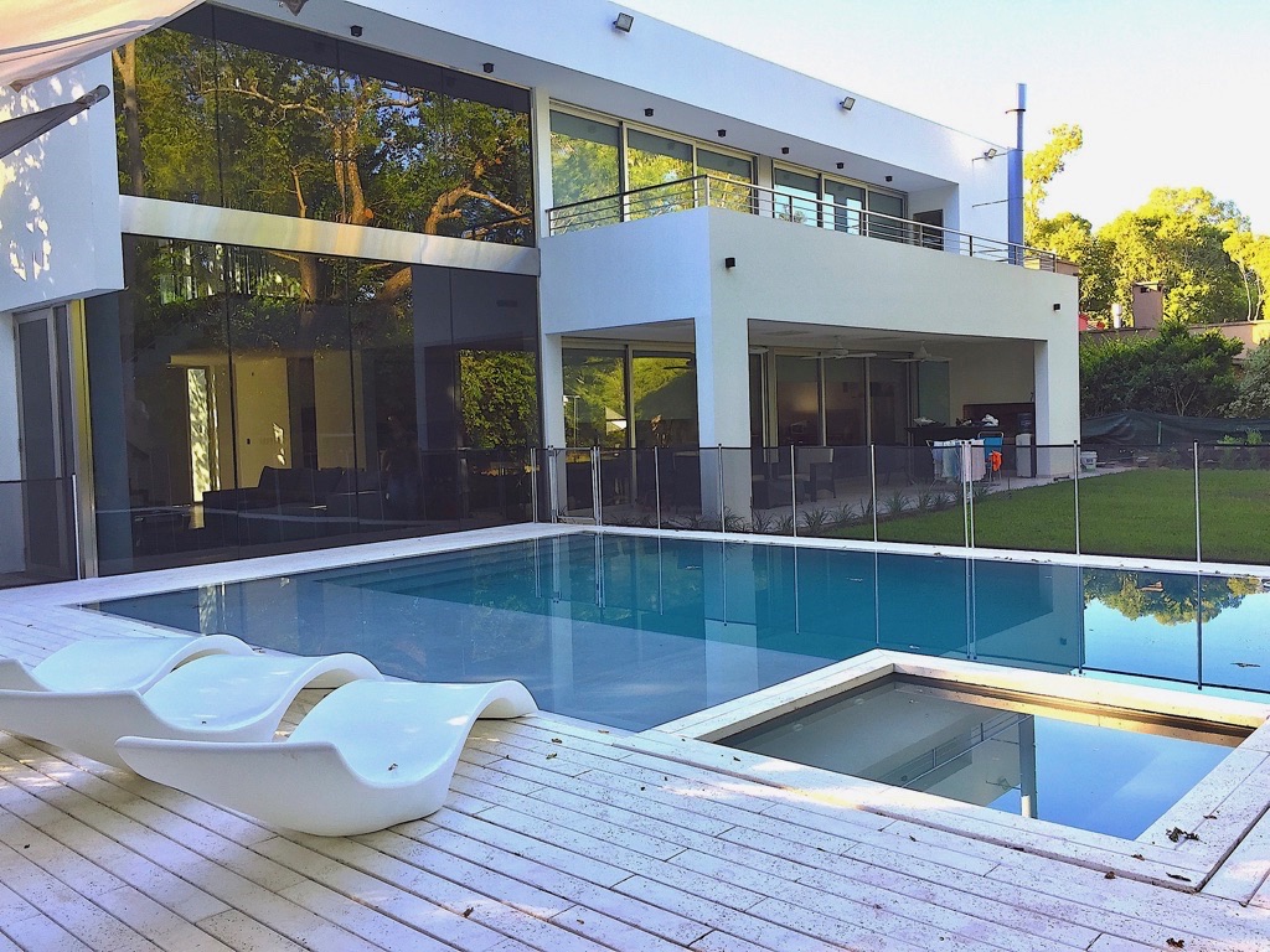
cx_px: 635
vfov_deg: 48.2
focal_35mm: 29
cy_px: 476
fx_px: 1064
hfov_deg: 61.7
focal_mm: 4.15
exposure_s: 1/157
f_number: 2.2
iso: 32
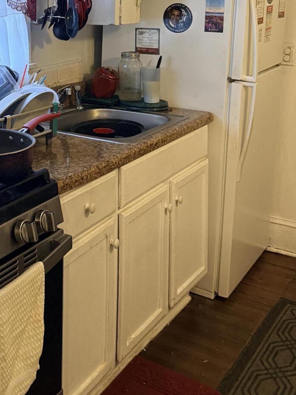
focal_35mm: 52
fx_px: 593
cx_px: 12
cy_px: 48
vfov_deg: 34.9
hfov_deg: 26.7
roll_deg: +0.7
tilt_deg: -4.8
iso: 400
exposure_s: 1/60
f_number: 1.78
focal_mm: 6.76
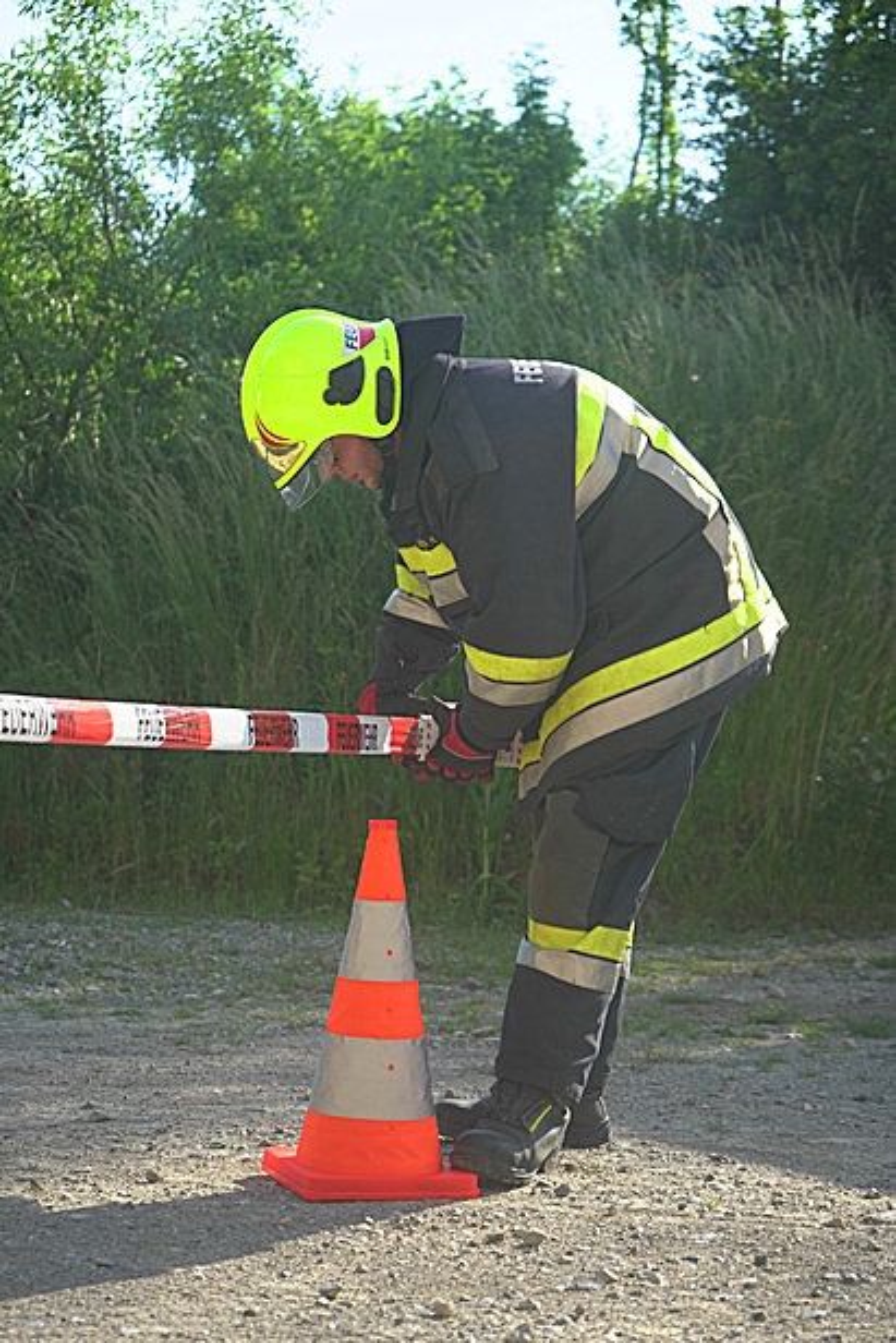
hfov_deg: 19.5
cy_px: 672
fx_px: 2612
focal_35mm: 70
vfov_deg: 28.8
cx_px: 448
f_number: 5.6
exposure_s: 1/3200
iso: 1250
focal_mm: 70
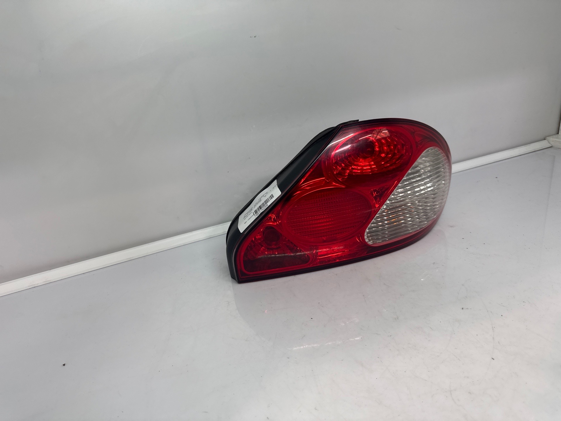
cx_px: 280
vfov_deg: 56.8
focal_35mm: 24
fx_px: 389
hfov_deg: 71.6
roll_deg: +6.7
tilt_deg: -21.0
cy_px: 210
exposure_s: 1/100
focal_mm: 6.76
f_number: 1.78
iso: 100
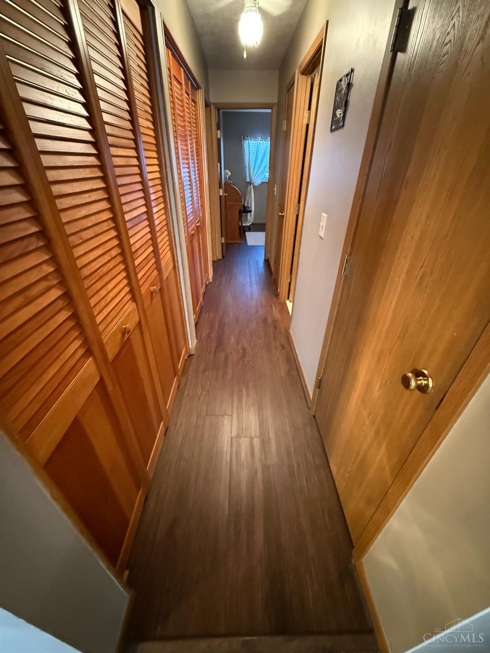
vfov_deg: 102.1
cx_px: 245
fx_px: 264
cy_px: 326
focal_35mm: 14
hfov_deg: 85.7
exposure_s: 1/40
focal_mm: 2.22
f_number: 2.2
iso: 1600
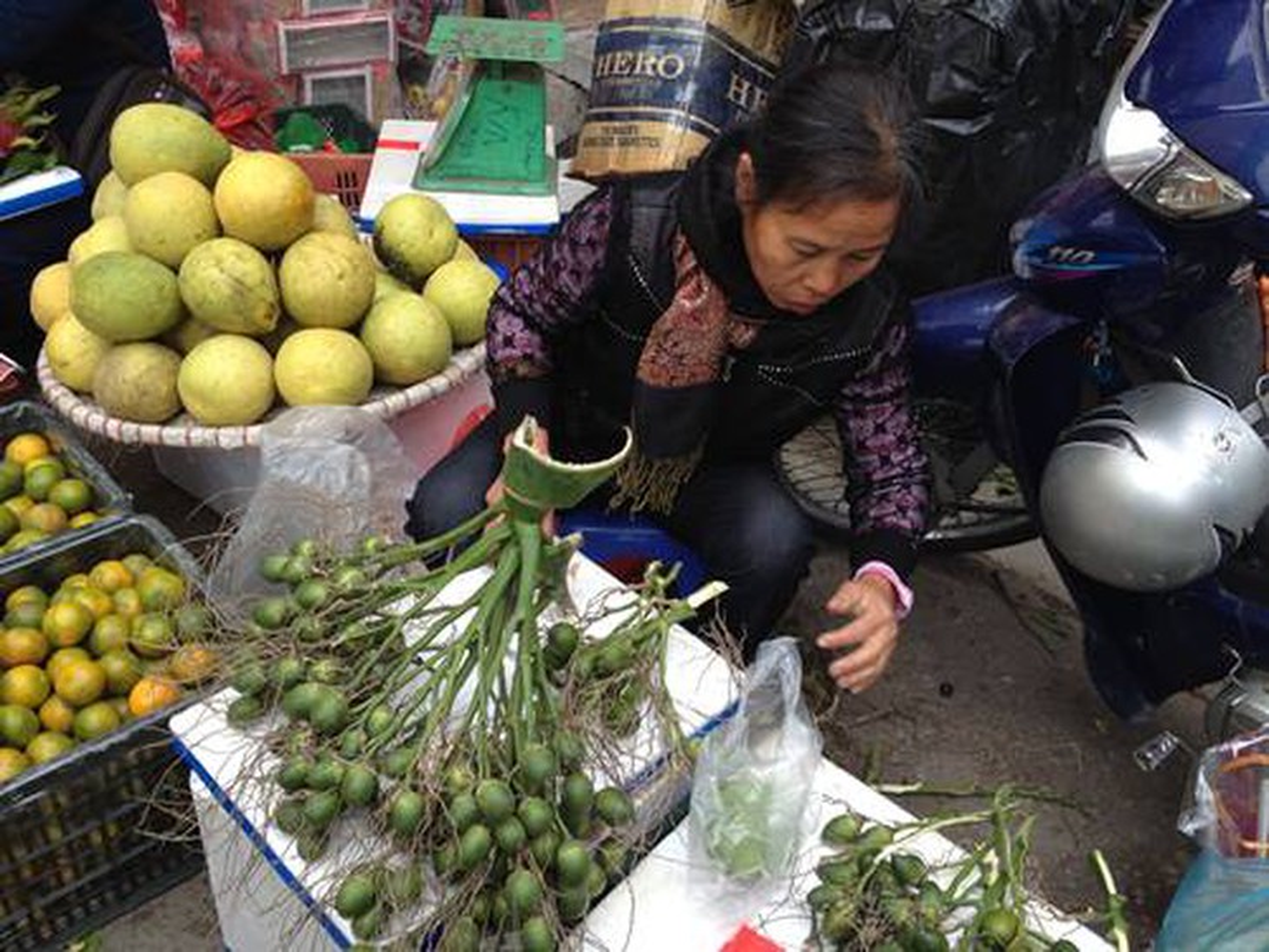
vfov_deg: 40.7
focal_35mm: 35
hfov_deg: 52.6
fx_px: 1283
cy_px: 476
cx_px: 634
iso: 50
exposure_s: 1/183
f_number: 2.4
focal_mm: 4.28
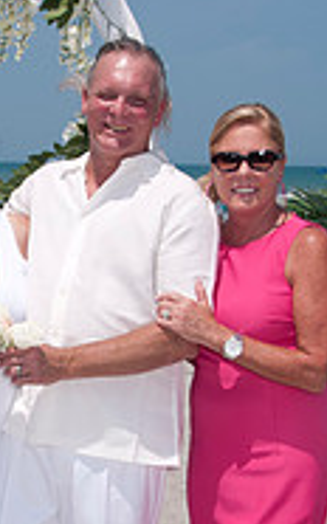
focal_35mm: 107
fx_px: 1528
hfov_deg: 12.1
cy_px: 347
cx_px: 7
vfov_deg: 19.4
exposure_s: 1/250
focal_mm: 29
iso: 100
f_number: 13
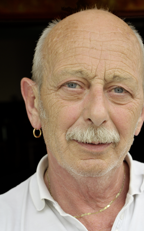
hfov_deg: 14.7
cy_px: 127
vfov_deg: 23.3
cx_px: 88
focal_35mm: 89
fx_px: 559
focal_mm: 70
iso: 400
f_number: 8
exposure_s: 1/125
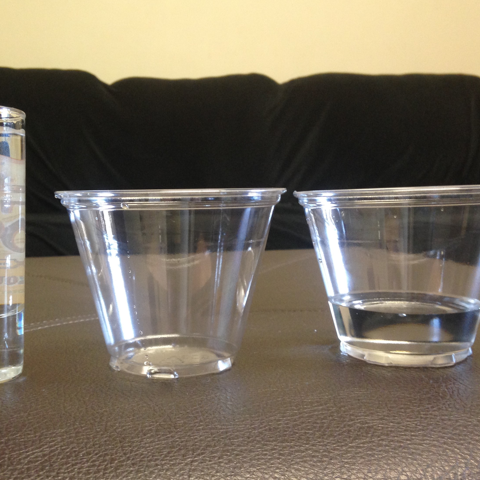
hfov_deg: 42.8
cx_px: 221
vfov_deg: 42.8
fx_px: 612
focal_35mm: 39
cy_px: 240
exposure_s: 1/20
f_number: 2.4
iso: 160
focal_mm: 4.12
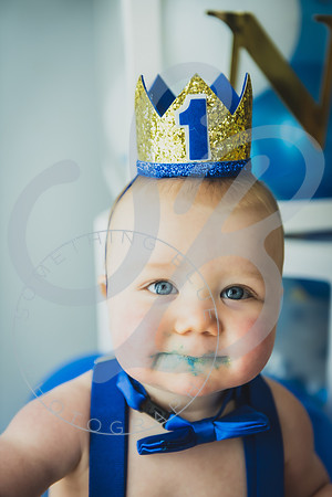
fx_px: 802
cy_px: 248
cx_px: 166
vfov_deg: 34.5
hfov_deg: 23.4
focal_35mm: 58
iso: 200
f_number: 2.8
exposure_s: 1/125
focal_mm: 58
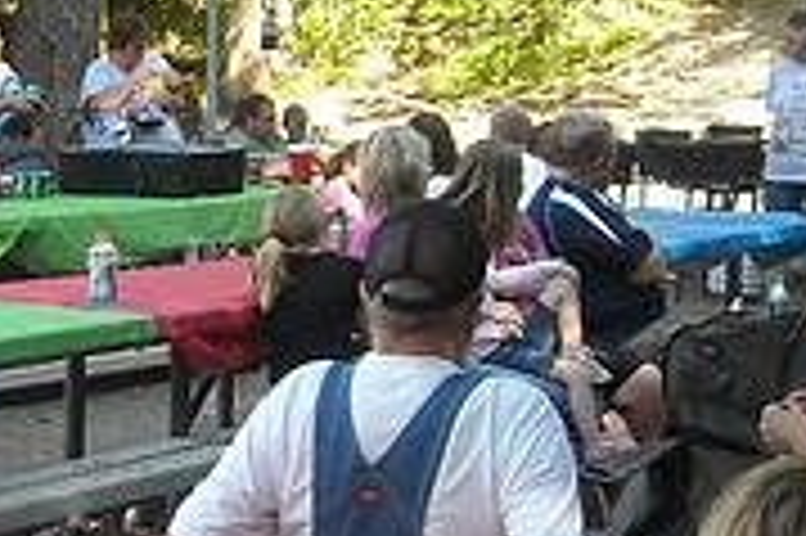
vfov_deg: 11.5
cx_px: -288
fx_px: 2639
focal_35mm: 118
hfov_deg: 16.3
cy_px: 457
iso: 208
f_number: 2.8
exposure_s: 1/161
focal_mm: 5.7
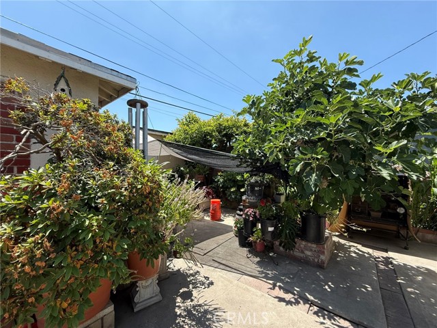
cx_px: 218
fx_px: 177
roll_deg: +0.9
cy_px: 164
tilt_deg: +1.8
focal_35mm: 14
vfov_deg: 85.7
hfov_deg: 102.1
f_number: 2.2
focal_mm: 2.22
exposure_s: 1/841
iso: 50
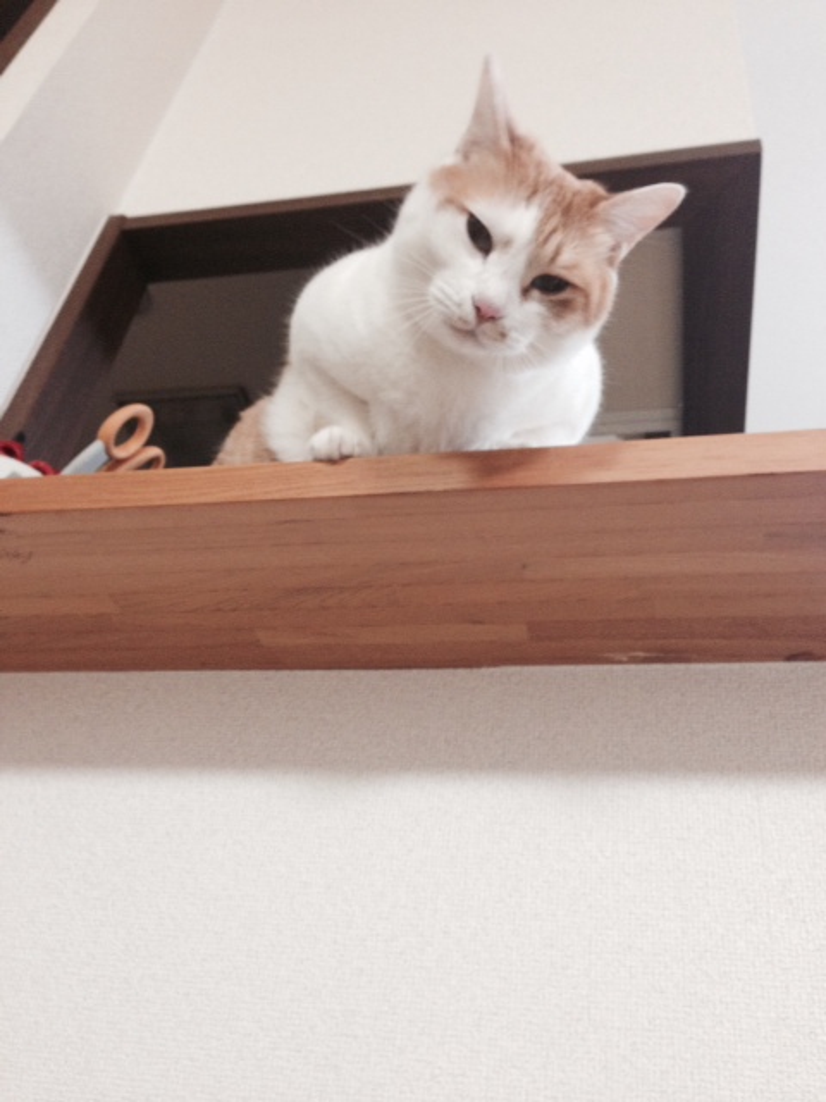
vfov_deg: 55.4
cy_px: 551
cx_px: 413
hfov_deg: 42.9
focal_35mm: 33
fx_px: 1050
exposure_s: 1/20
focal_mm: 4.12
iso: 160
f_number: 2.4
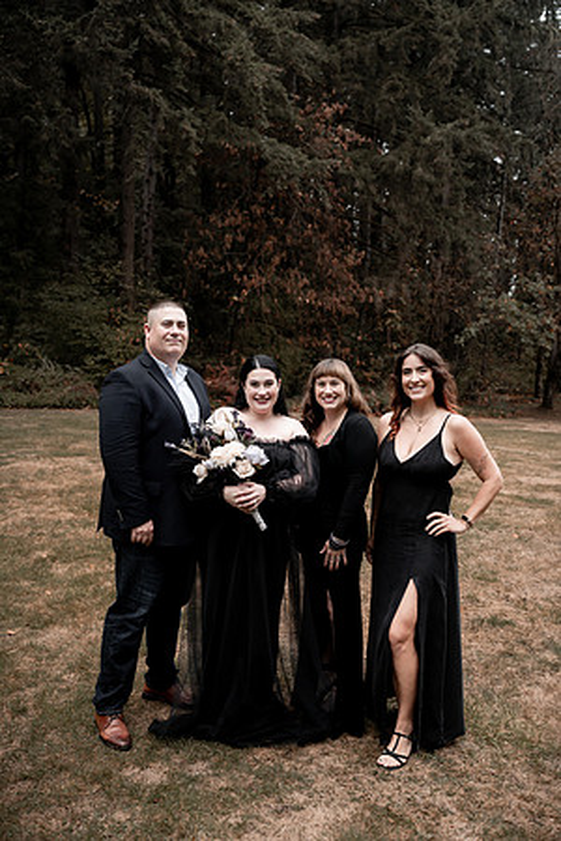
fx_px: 654
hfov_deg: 46.4
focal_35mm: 28
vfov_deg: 65.5
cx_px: 280
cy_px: 420
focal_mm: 28
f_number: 2.8
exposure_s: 1/1600
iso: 400
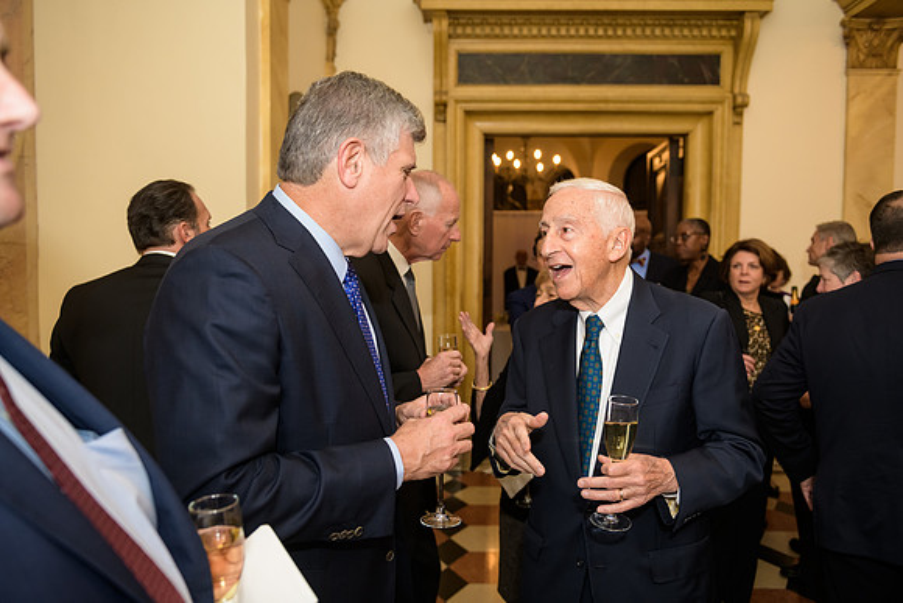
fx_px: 702
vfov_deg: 46.4
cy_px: 302
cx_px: 452
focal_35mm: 28
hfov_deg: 65.5
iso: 1000
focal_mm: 28
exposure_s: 1/125
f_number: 3.2
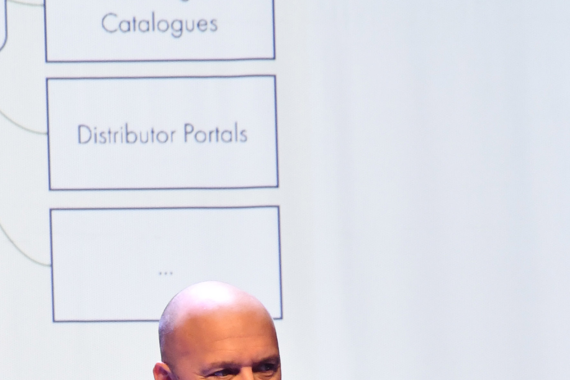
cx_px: -126
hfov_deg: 7.5
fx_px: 4323
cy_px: 593
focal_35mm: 273
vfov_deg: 5.0
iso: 2000
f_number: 5.6
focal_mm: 58
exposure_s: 1/60
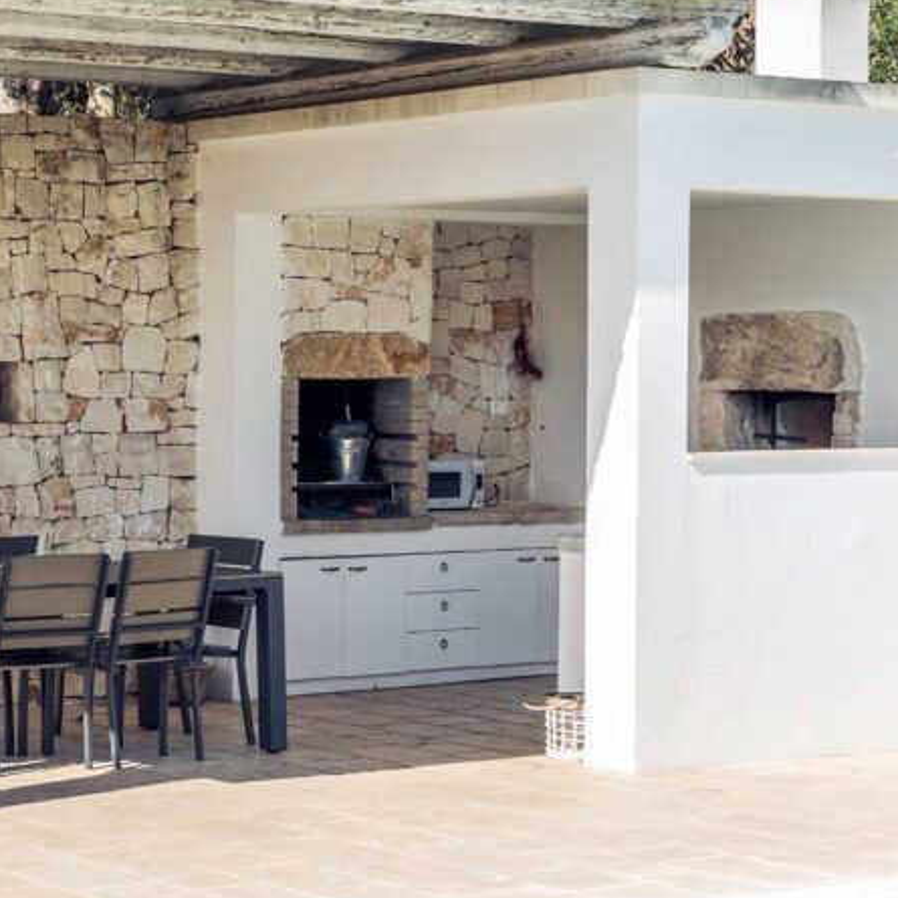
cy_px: 339
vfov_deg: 19.7
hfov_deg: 19.0
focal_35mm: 88
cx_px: -85
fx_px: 2583
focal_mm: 30
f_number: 10
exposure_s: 1/400
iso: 200
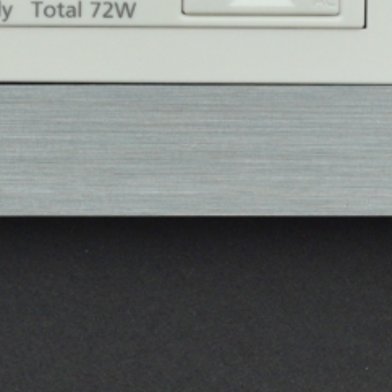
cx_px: -376
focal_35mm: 258
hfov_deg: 6.6
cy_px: -320
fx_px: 3311
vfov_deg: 6.6
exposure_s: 1/60
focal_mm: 35
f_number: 5.6
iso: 160
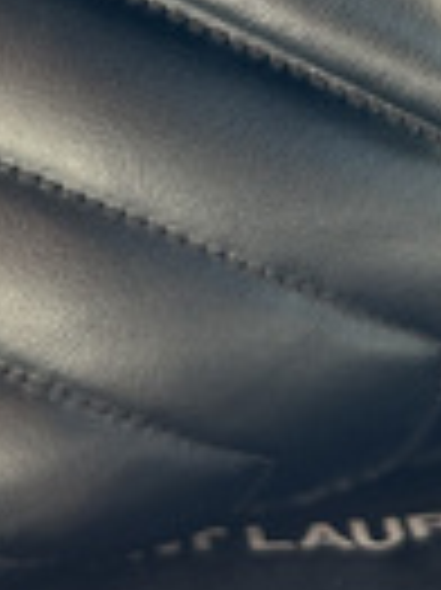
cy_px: 18
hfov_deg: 14.9
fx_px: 1684
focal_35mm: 99
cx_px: 322
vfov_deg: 19.4
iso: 40
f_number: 1.5
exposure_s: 1/144
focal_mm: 5.7
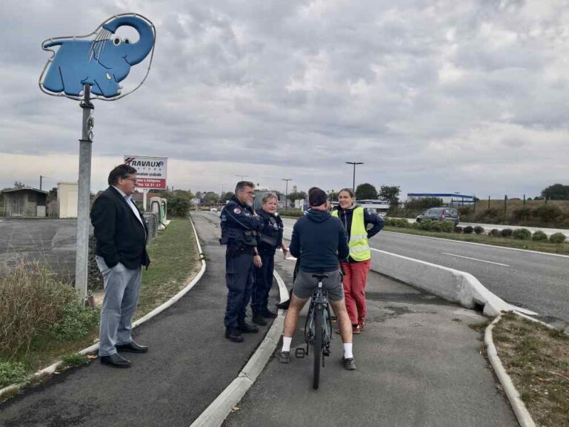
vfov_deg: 51.4
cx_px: 284
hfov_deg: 65.3
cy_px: 214
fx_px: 444
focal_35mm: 27
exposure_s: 1/190
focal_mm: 4
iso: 50
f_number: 1.8
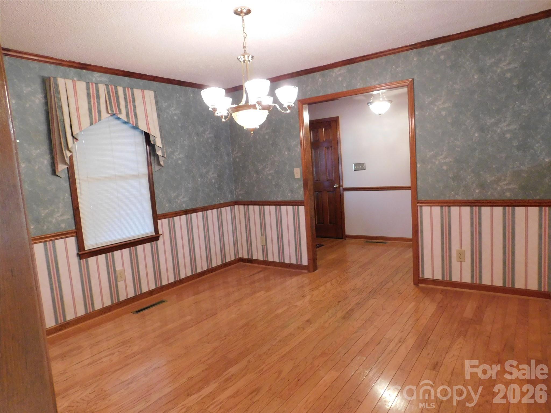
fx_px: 366
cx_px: 276
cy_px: 206
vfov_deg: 58.9
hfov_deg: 73.9
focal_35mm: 23
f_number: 3
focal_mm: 4
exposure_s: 1/20
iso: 400
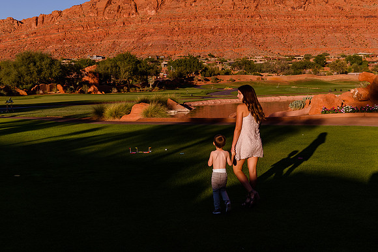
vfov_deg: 27.0
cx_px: 189
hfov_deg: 39.6
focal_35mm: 50
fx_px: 525
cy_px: 126
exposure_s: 1/400
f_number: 16
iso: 1000
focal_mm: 50
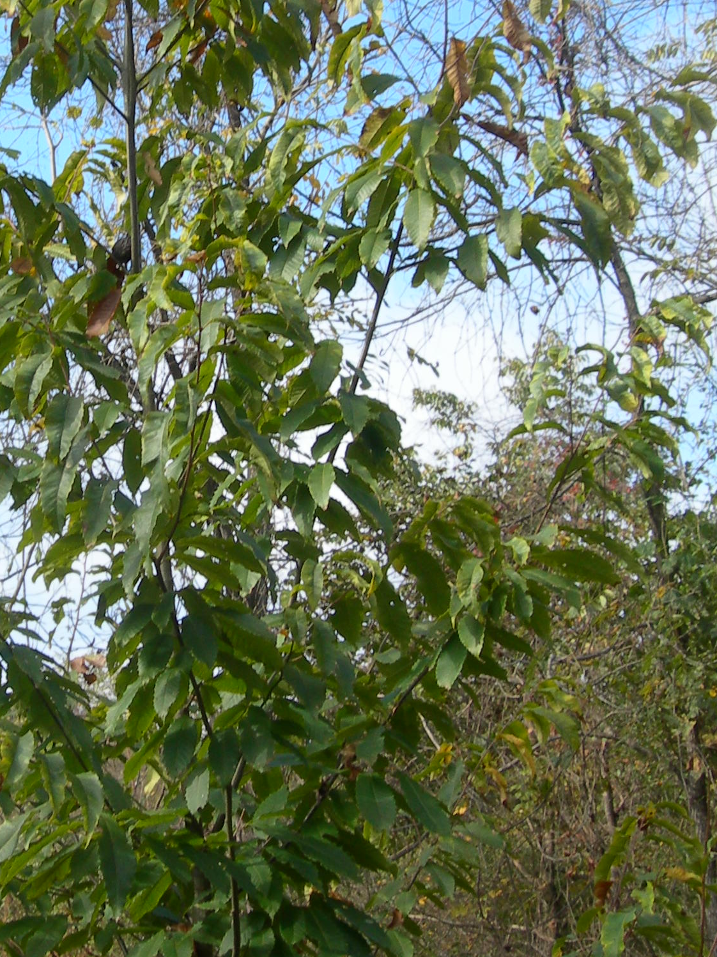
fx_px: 2155
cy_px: 358
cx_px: 202
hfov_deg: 18.8
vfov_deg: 25.0
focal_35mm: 78
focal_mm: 7.8
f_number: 4.8
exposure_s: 1/186
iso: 50
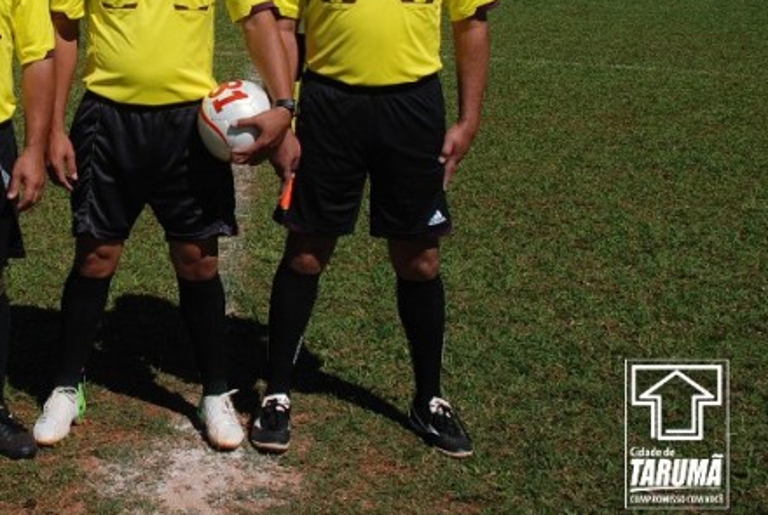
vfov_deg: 22.3
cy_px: 82
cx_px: 110
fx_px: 1282
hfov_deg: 32.1
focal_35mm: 60
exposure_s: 1/320
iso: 100
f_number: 9
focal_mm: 22
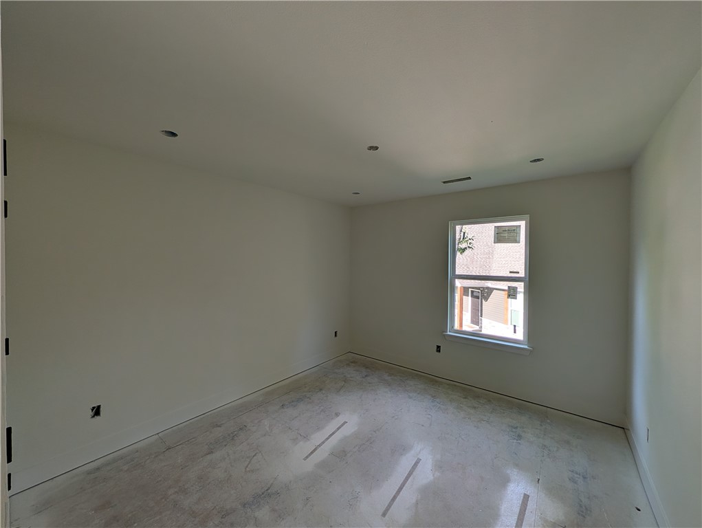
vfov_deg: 94.6
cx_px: 351
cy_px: 264
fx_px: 244
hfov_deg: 110.5
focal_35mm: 12
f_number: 1.7
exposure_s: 1/316
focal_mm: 2.02
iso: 45
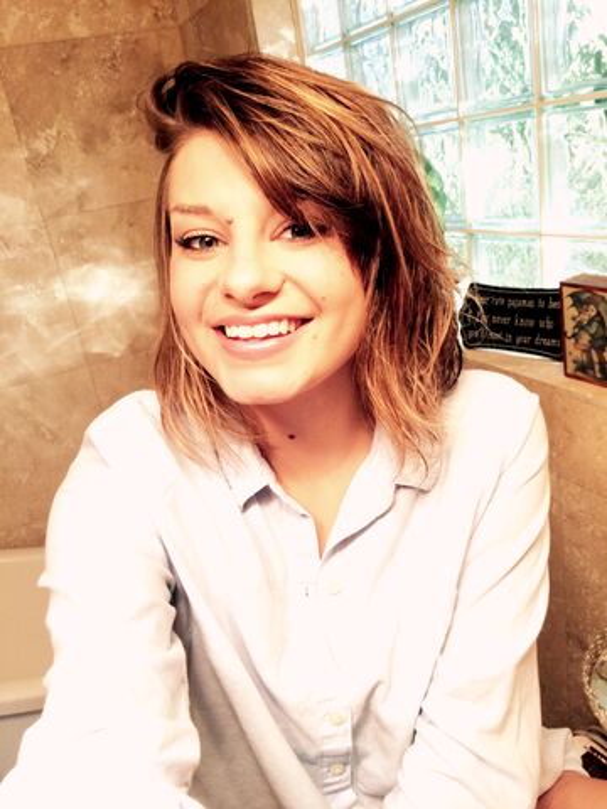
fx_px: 678
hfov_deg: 48.2
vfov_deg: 61.7
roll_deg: +9.4
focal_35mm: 29
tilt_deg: -23.8
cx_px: 304
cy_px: 404
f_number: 2.2
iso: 64
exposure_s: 1/30
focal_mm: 4.15
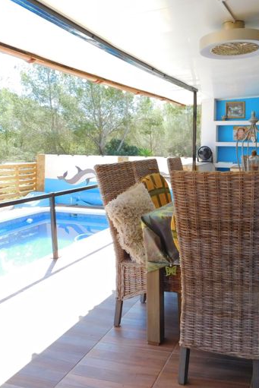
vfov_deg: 57.2
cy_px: 188
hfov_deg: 38.8
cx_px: 197
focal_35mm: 33
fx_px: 356
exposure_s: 1/250
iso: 125
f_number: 3
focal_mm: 4
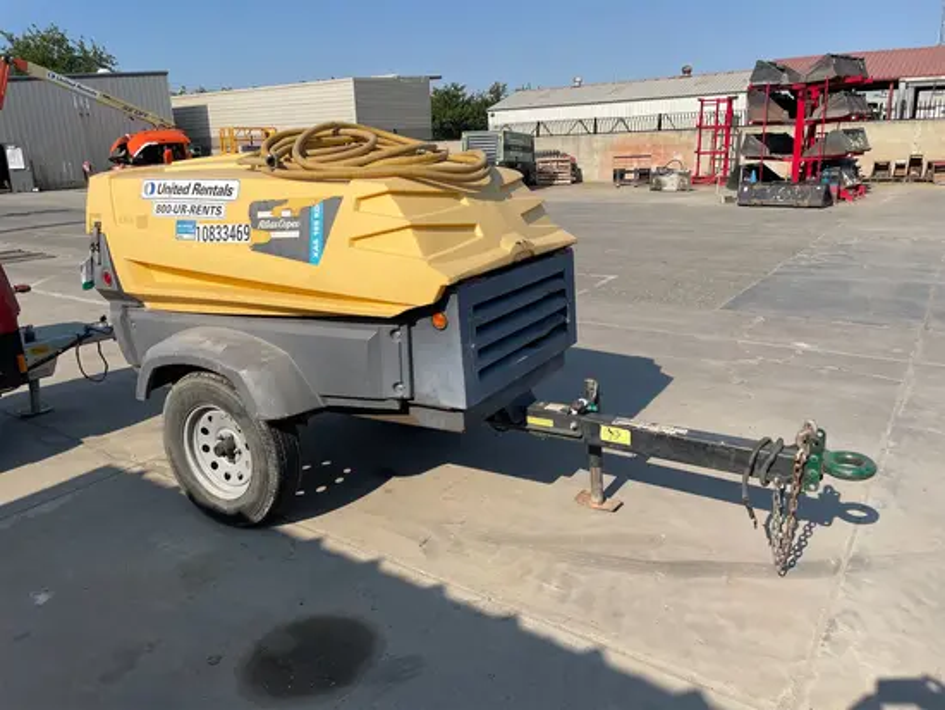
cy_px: 355
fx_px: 710
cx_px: 472
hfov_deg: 67.3
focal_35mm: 26
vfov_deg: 53.1
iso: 32
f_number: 1.6
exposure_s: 1/4651
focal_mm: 4.2
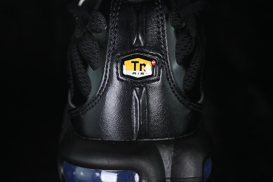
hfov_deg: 27.0
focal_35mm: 75
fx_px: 569
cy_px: 91
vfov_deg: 18.2
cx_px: 136
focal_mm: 50
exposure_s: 1/50
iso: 160
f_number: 6.3
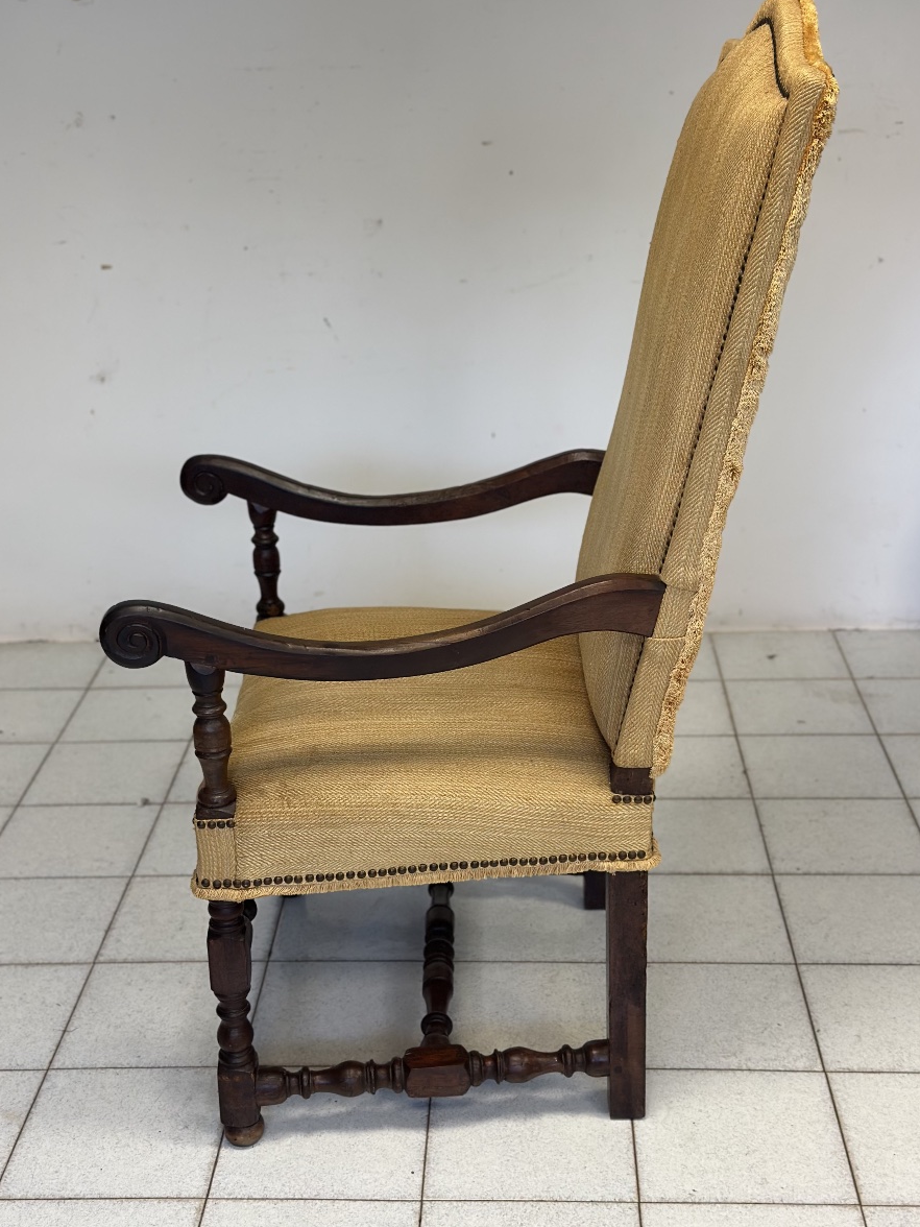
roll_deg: +1.8
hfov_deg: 29.7
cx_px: 465
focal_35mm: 49
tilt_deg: -19.5
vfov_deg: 38.9
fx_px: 1736
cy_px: 619
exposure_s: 1/100
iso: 125
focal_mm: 6.86
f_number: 1.78
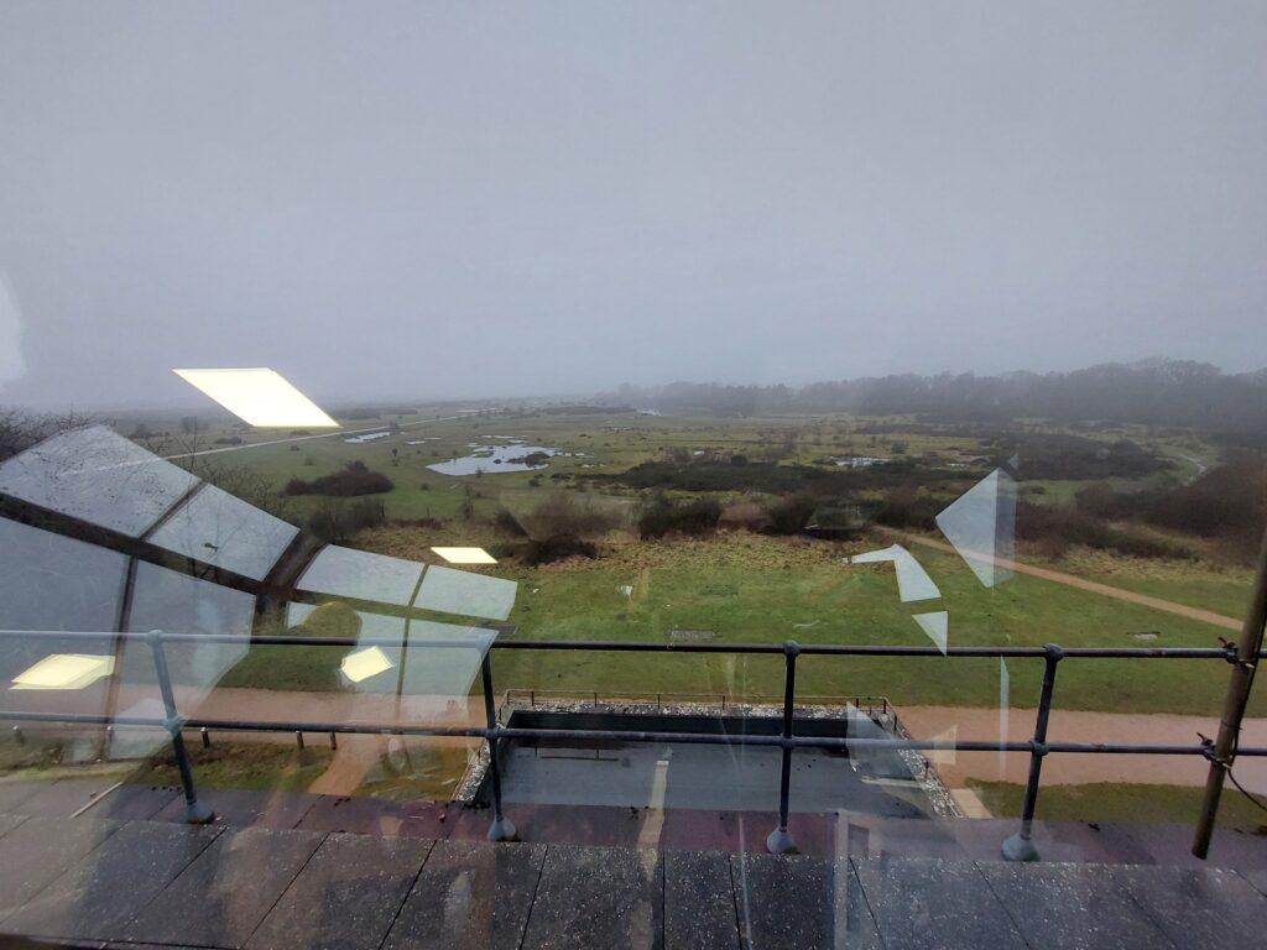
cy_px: 475
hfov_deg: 106.2
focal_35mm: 13
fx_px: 476
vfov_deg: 89.9
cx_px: 634
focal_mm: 1.74
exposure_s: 1/50
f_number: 2.2
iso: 80
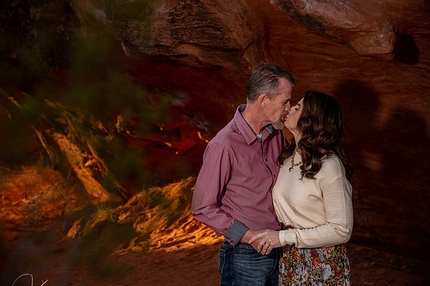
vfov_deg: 17.5
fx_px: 931
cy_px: 143
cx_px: 215
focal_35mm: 78
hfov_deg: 26.0
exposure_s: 1/320
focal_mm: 78
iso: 500
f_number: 5
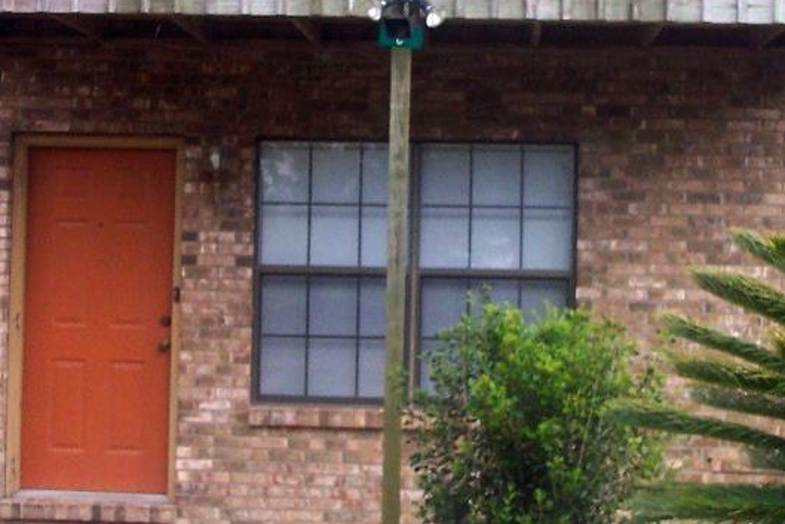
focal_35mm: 81
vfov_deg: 16.9
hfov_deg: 25.0
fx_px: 1767
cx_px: 371
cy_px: 220
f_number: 2.8
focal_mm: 7.5
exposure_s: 1/350
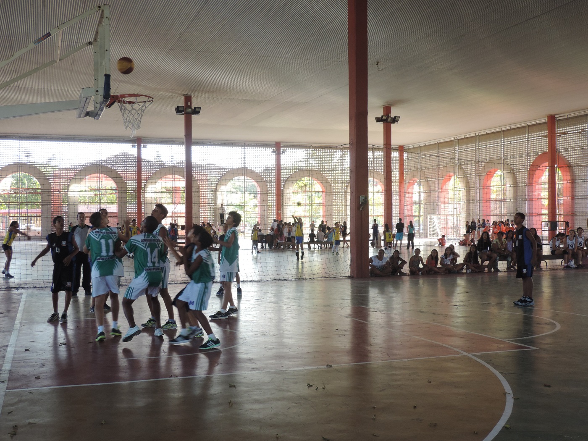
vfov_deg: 33.6
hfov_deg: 43.9
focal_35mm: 43
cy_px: 220
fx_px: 730
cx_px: 294
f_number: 3.4
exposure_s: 1/50
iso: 200
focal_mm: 7.6
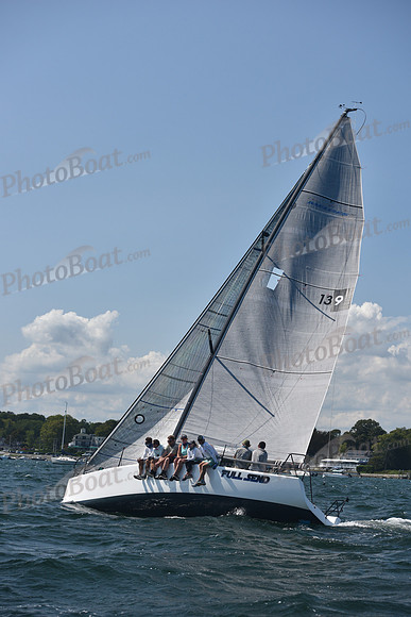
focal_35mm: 70
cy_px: 308
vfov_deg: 28.8
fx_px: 1198
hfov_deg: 19.5
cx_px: 206
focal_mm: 70
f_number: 5
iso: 250
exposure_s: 1/1250
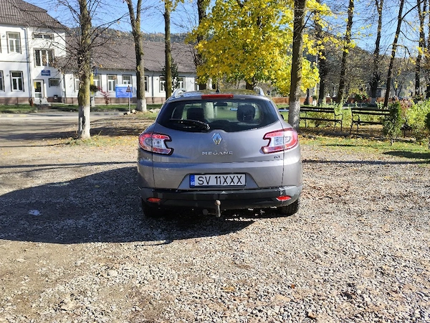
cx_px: 215
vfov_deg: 46.8
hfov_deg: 60.0
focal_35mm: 30
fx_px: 373
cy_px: 162
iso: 50
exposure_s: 1/714
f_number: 1.65
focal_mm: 6.14
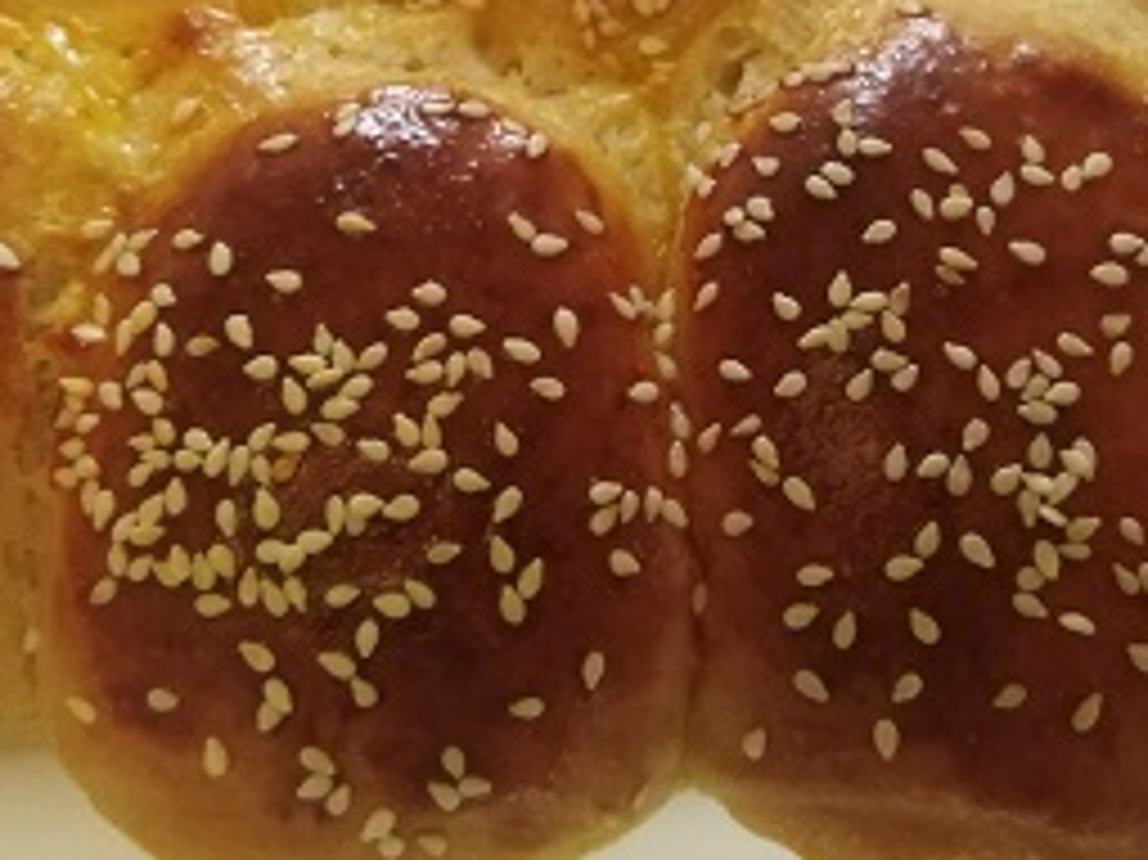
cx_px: 662
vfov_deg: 27.8
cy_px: 146
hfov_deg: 37.4
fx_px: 1691
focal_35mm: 51
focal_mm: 3.63
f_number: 1.8
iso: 1077
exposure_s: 1/14.3
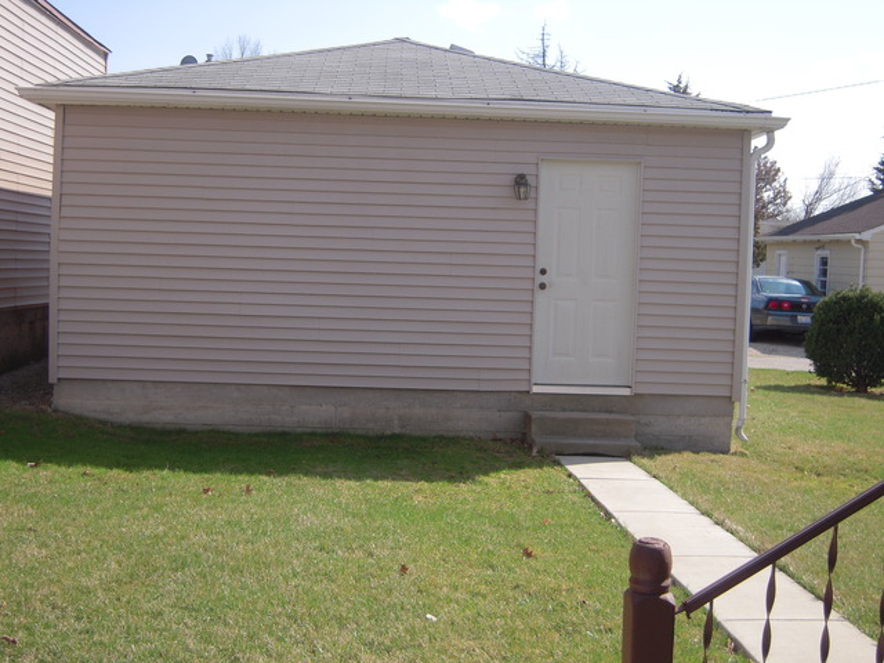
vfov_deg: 29.1
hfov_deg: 38.2
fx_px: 1277
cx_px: 442
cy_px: 332
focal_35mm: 50
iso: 100
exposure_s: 1/500
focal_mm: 8.9
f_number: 3.5
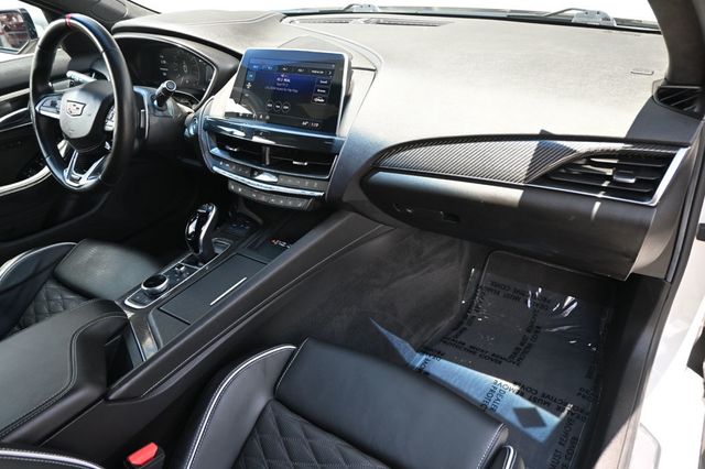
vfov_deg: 50.4
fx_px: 499
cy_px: 234
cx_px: 352
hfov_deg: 70.5
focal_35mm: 26
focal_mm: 17
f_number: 3.5
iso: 400
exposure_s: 1/200
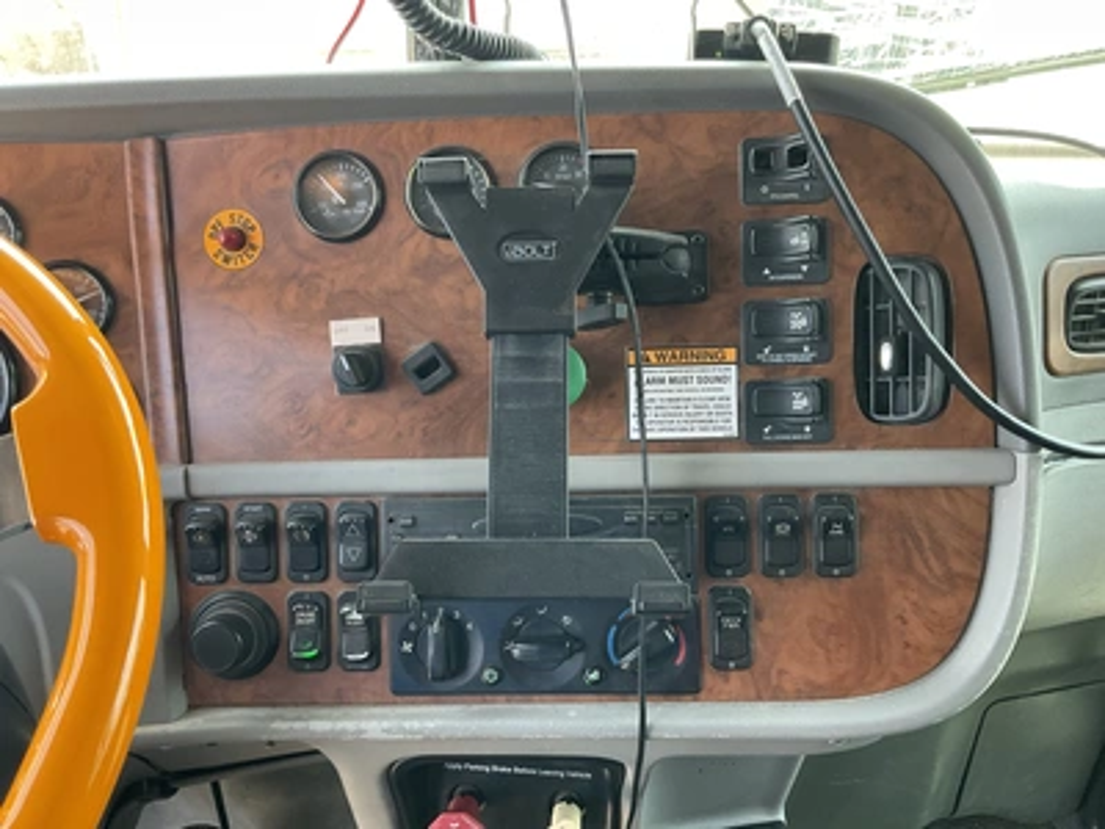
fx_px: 926
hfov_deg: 61.7
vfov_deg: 48.2
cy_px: 414
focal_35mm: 29
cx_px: 552
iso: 64
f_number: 1.8
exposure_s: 1/113
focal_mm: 3
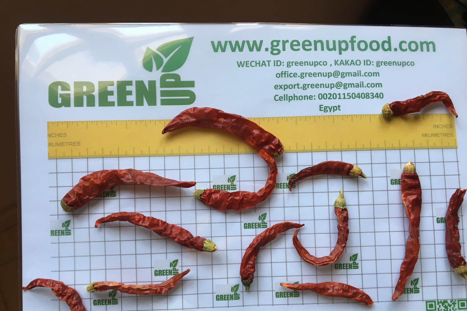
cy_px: 177
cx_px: 234
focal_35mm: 31
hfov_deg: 60.3
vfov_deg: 42.2
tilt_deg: -78.5
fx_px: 402
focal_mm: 4.15
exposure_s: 1/33
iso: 64
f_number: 2.2
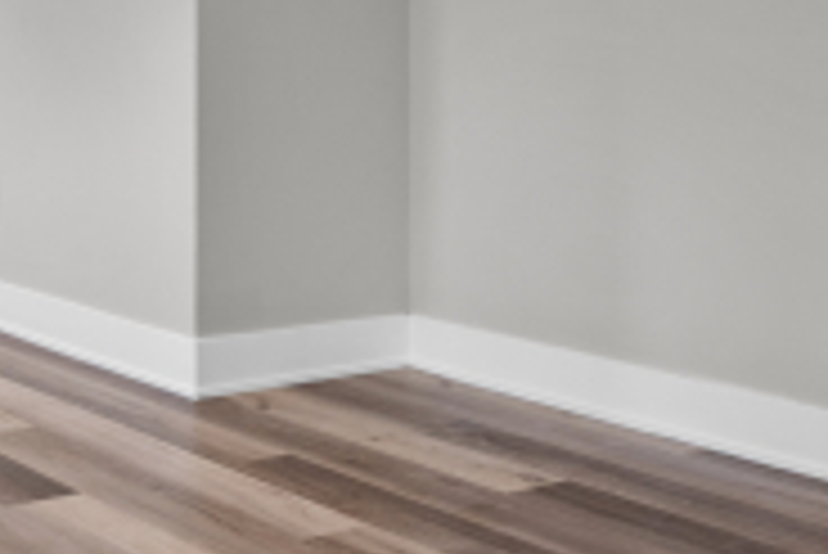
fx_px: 1312
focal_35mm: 57
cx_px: -302
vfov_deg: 23.5
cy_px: 117
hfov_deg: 27.8
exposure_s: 1/10
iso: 125
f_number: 7.1
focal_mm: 14
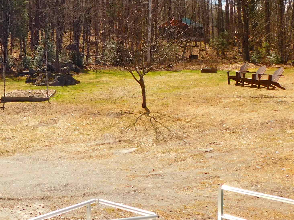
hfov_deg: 29.2
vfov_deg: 23.1
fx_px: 535
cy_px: 58
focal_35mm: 63
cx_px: 16
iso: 125
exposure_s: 1/1000
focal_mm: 5.3
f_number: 3.2
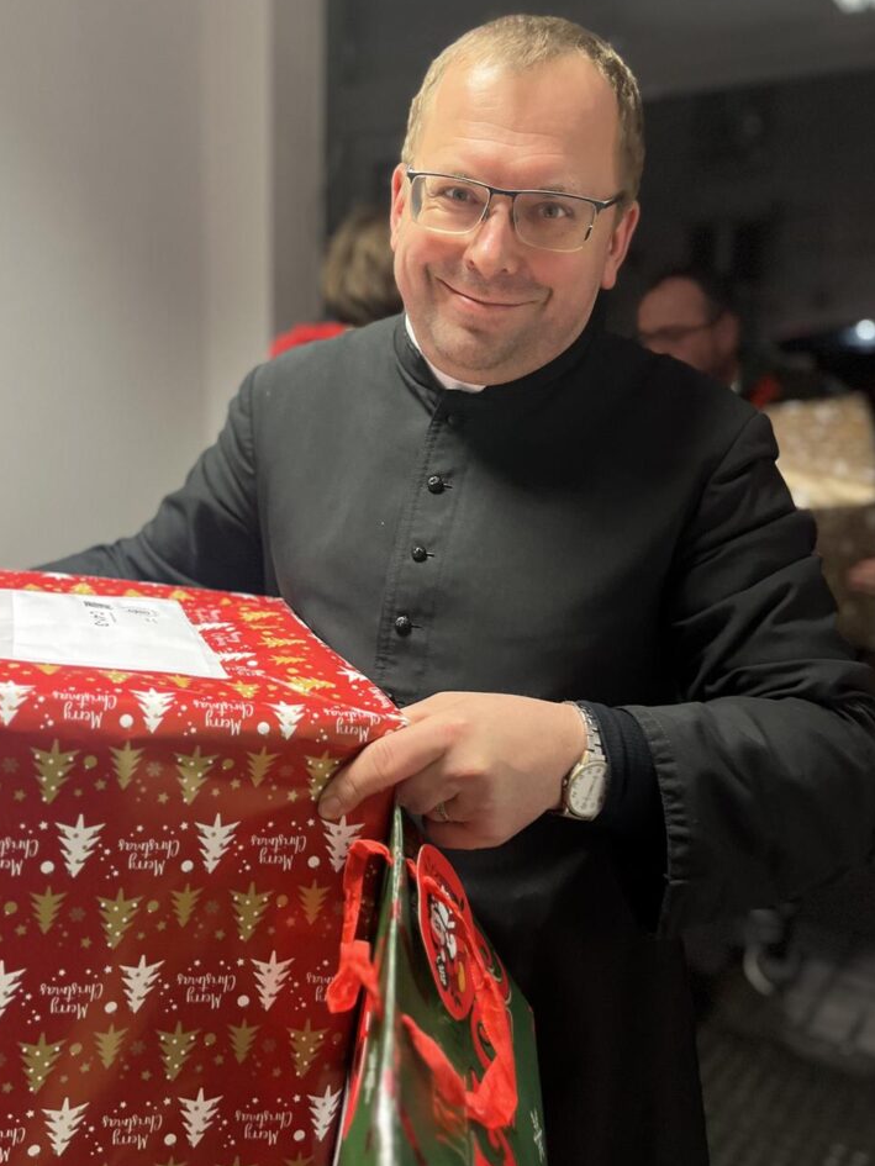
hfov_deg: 42.7
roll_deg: +0.9
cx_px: 338
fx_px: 1112
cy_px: 528
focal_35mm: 33
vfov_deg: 55.3
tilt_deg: -10.1
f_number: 1.6
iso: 400
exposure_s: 1/50
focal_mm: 5.1
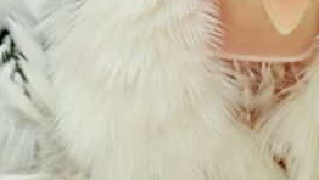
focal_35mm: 259
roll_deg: -1.5
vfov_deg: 4.7
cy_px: 6
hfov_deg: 8.3
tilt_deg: -9.3
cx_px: 85
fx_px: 2193
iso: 32
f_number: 1.6
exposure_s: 1/50
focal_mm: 5.96
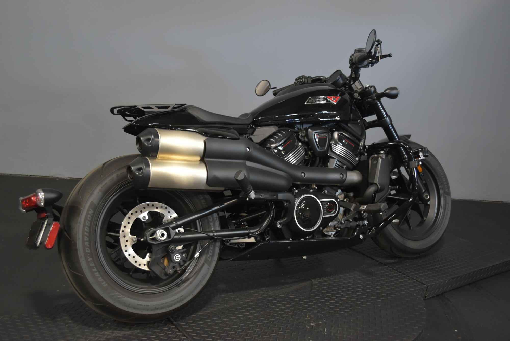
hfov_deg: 53.1
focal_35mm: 36
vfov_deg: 36.9
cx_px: 255
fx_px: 510
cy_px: 170
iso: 1100
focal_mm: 24
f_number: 4
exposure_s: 1/30
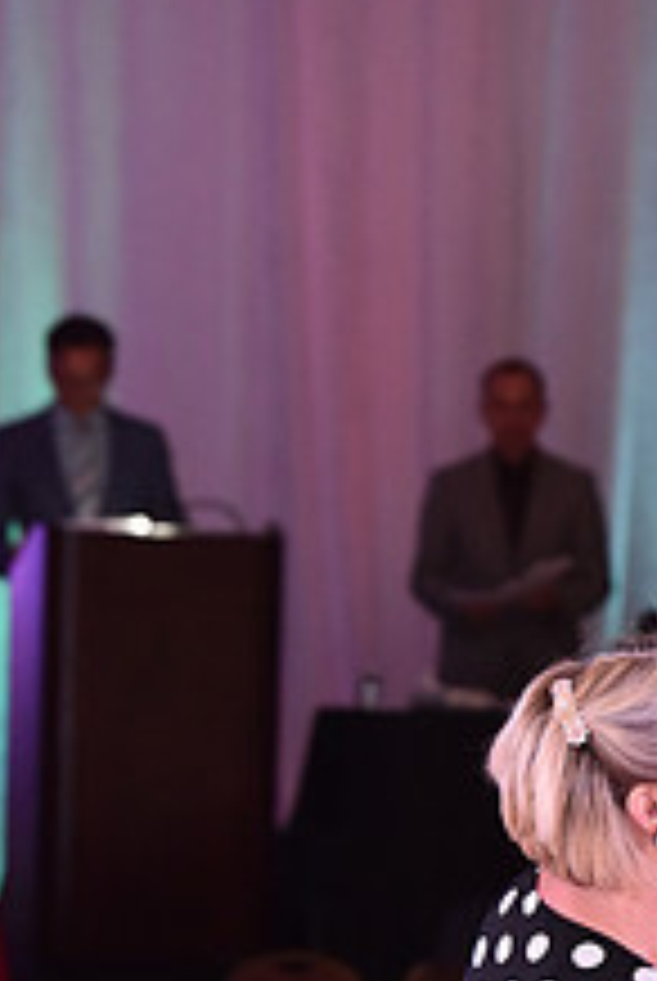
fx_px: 10151
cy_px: 1278
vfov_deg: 5.5
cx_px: 718
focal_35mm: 372
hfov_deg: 3.7
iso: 2000
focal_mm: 140
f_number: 5
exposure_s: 1/250
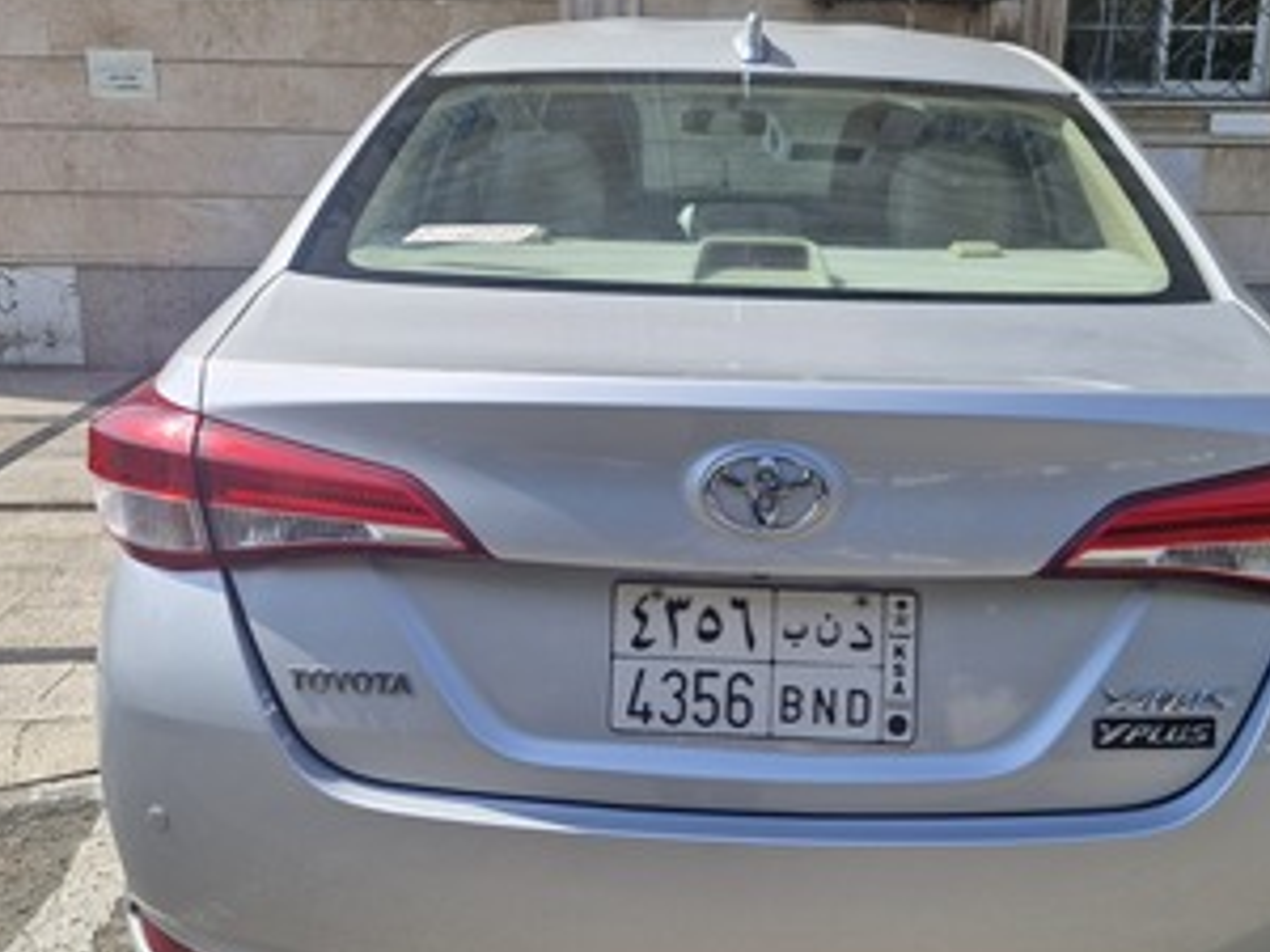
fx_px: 1284
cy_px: 539
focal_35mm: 35
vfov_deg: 40.6
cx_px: 696
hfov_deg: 52.5
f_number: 1.8
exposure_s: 1/1060
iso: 50
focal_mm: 5.54
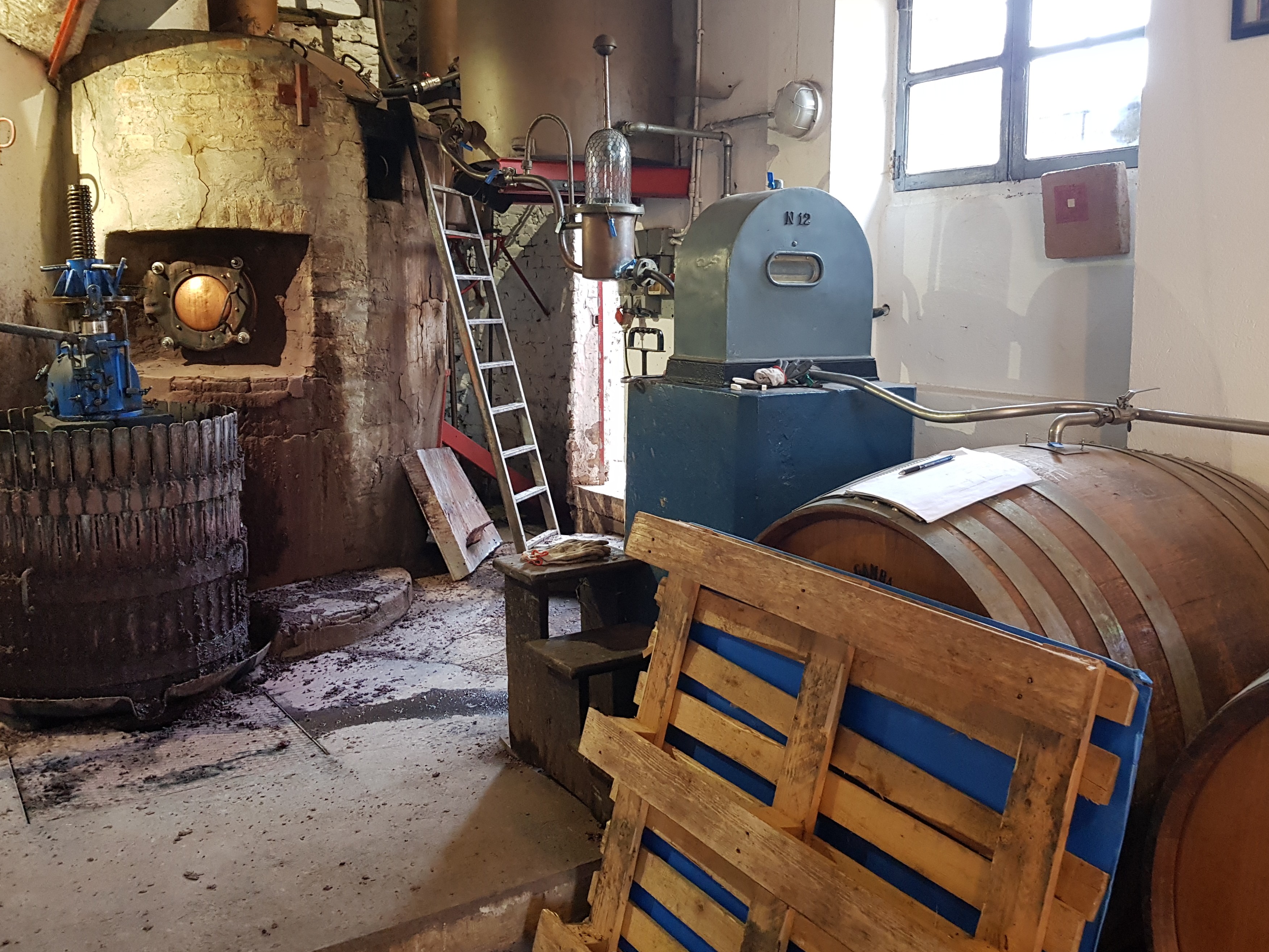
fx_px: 1100
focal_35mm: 30
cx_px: 702
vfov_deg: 46.7
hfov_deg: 59.8
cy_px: 425
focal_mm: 4.2
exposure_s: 1/33
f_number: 1.7
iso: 200
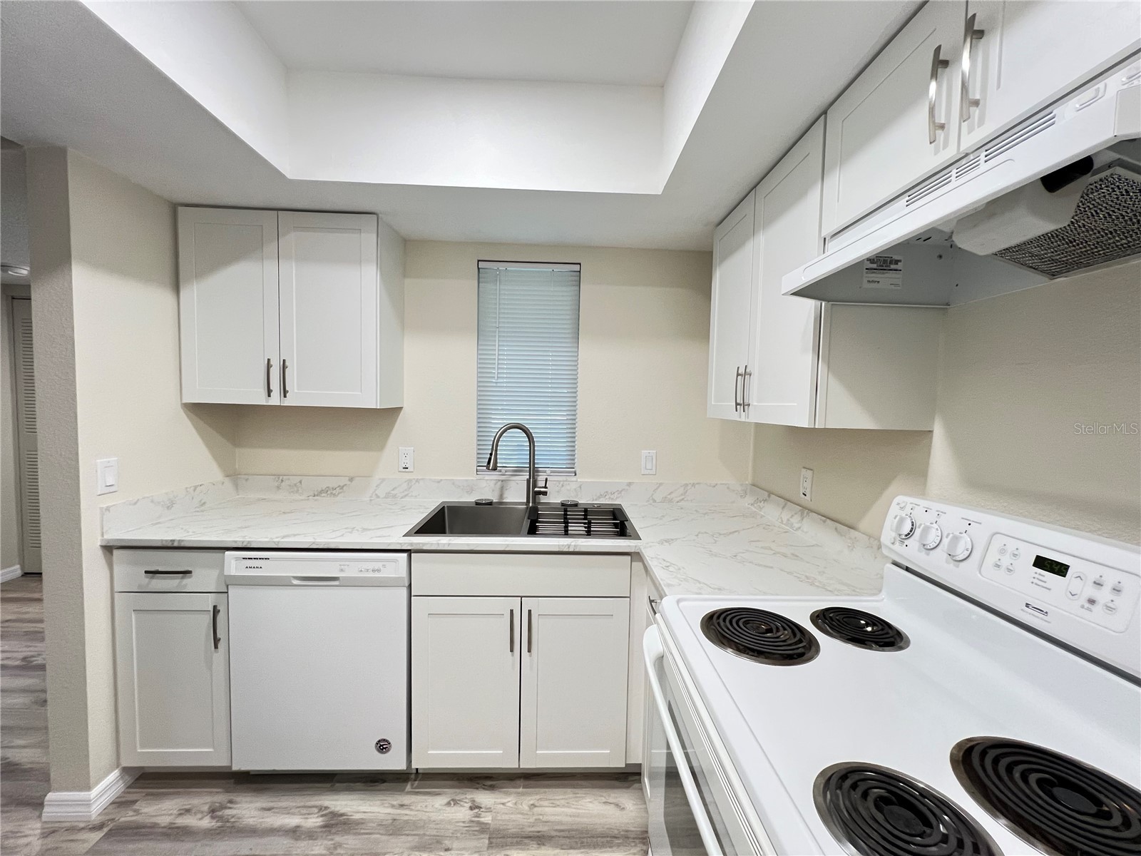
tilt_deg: -3.8
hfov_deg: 106.2
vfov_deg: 89.9
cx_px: 570
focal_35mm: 13
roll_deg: -1.6
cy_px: 428
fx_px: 429
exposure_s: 1/60
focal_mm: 1.57
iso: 250
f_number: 1.8
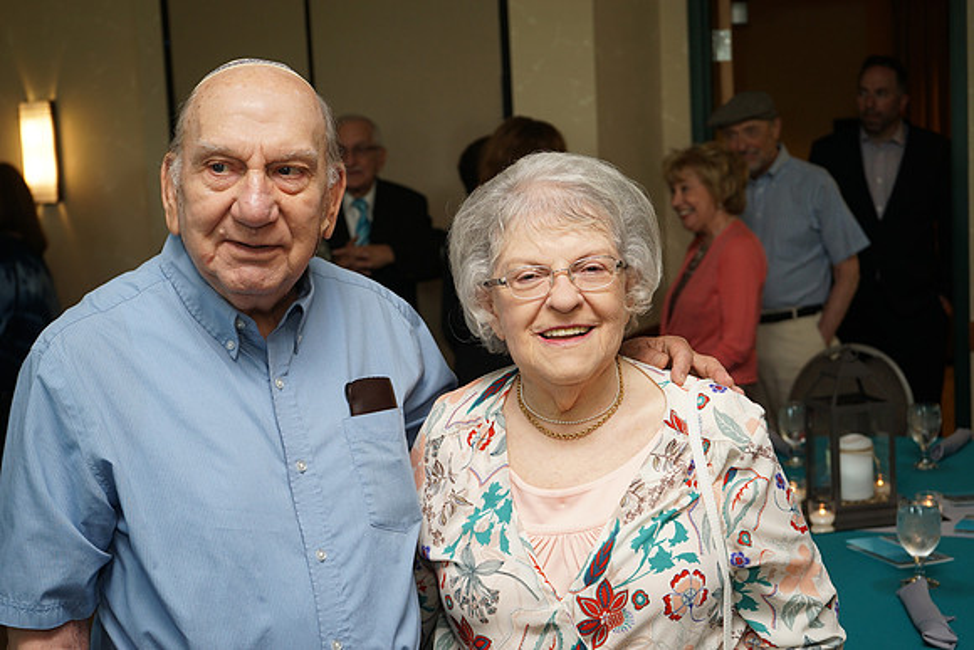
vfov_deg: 24.6
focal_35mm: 55
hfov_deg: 36.2
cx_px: 487
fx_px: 1488
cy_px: 325
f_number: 5.6
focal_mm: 55
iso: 400
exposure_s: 1/80
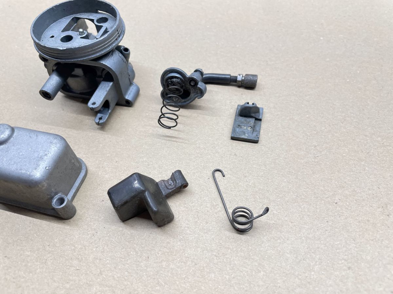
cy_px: 147
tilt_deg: -52.0
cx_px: 196
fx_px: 295
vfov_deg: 53.1
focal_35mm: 26
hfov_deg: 67.3
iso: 80
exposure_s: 1/100
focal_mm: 4.2
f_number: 1.6
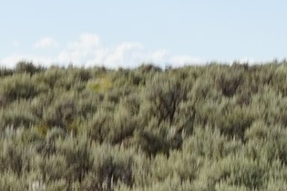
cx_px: 610
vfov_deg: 5.2
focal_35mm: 255
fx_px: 2033
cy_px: 438
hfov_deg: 7.7
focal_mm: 25
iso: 100
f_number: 14
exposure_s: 1/80
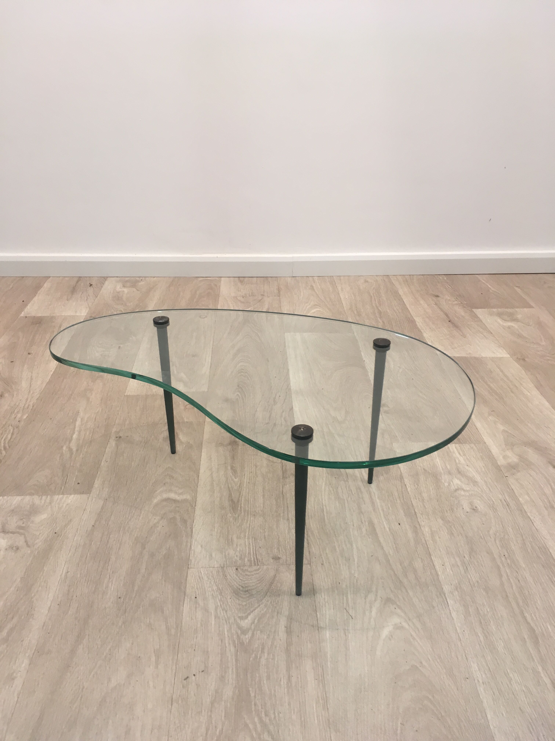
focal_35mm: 29
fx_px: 620
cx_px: 278
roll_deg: +0.2
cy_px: 370
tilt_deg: -29.7
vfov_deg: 61.7
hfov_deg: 48.2
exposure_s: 1/33
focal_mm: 4.15
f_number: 2.2
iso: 64
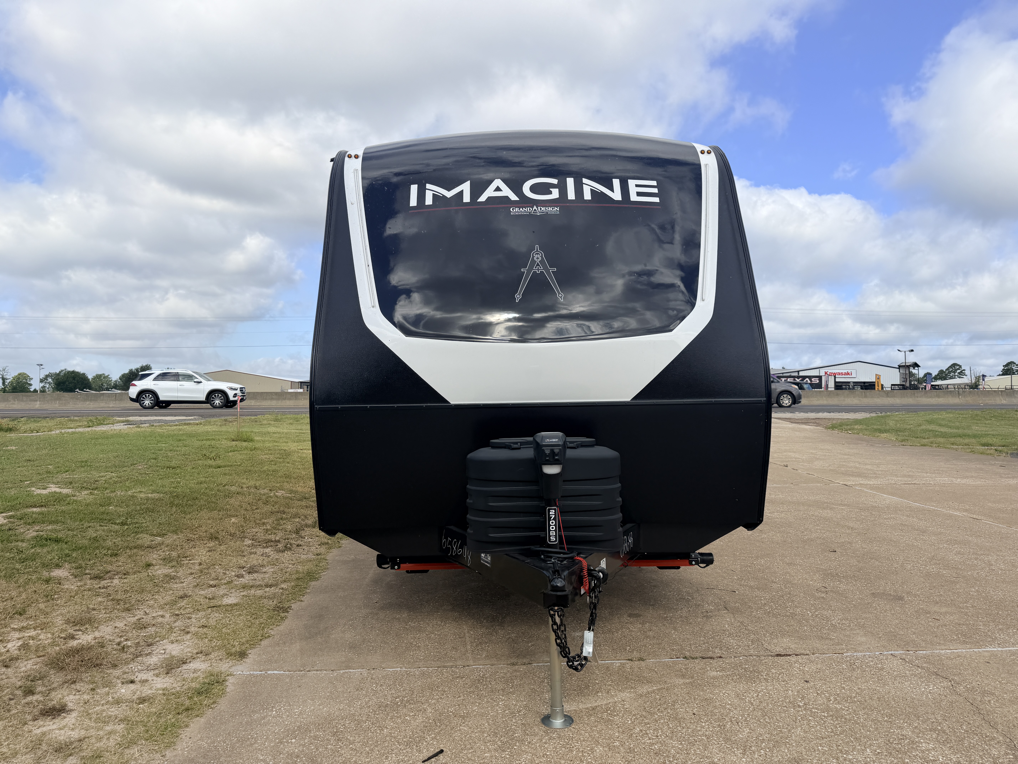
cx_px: 509
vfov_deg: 56.8
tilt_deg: +2.1
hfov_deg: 71.6
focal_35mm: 24
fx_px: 706
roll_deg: -0.7
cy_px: 382
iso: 80
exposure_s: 1/4167
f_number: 1.78
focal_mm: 6.76
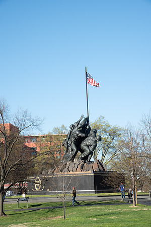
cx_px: 76
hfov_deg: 17.5
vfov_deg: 26.0
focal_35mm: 78
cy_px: 114
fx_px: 491
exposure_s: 1/50
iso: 100
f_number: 13
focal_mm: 78
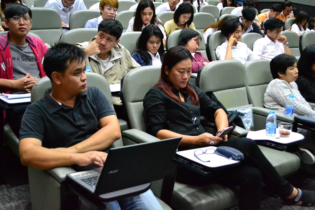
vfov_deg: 31.9
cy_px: 105
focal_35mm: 42
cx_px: 158
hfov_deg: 46.4
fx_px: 367
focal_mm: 28
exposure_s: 1/50
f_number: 4.5
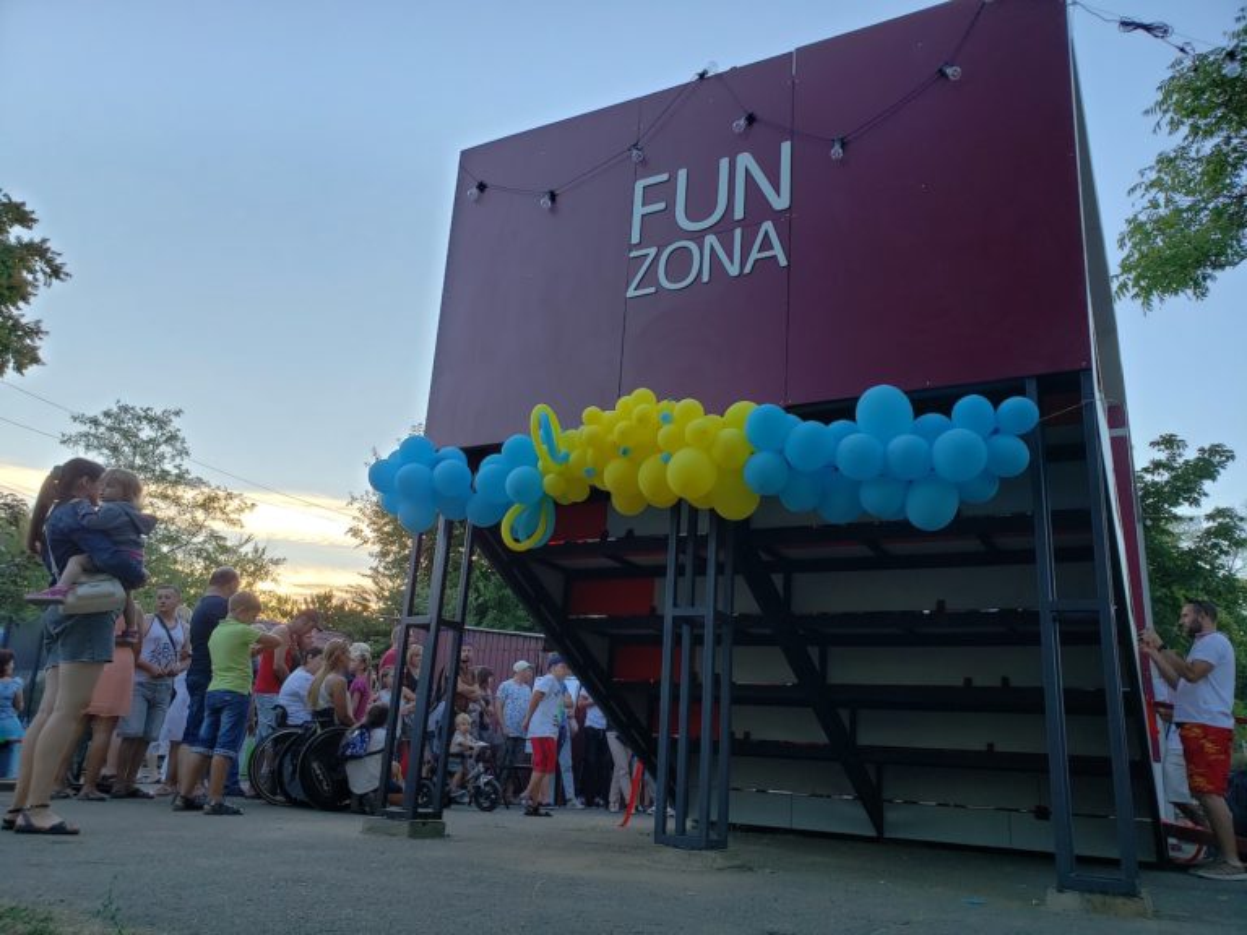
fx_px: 937
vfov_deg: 53.1
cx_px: 624
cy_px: 468
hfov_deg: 67.3
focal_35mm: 26
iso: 50
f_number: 2.4
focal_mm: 4.3
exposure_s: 1/91
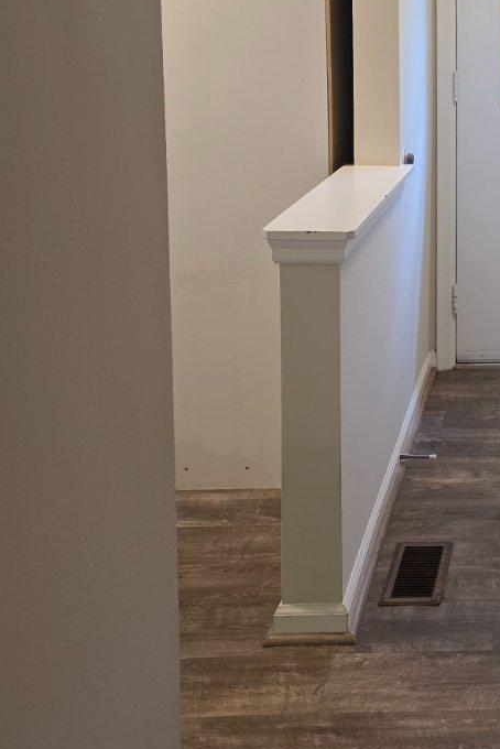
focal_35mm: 54
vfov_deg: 35.2
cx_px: 633
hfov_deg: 22.6
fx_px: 1124
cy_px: 111
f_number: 1.7
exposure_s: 1/120
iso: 200
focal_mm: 6.3
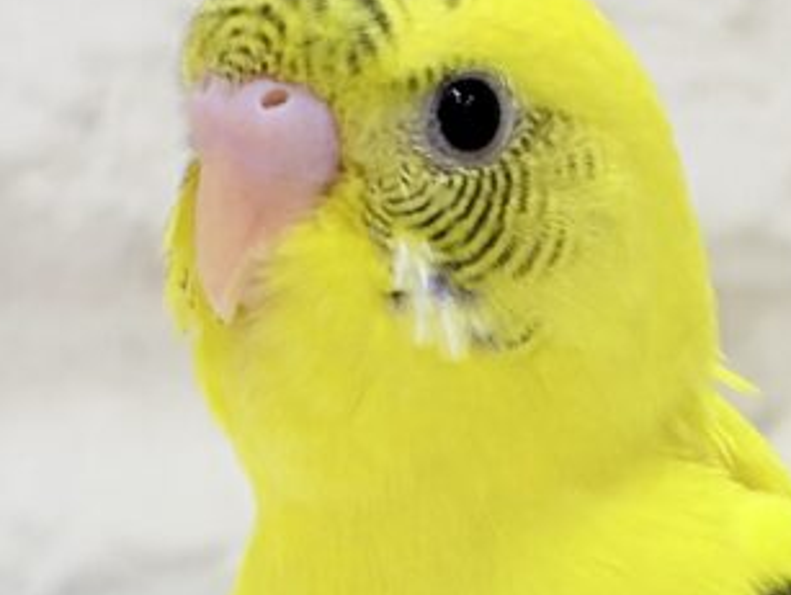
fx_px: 4644
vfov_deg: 7.3
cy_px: 665
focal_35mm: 203
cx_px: 595
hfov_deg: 9.7
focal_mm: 5.96
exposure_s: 1/50
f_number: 1.6
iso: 32
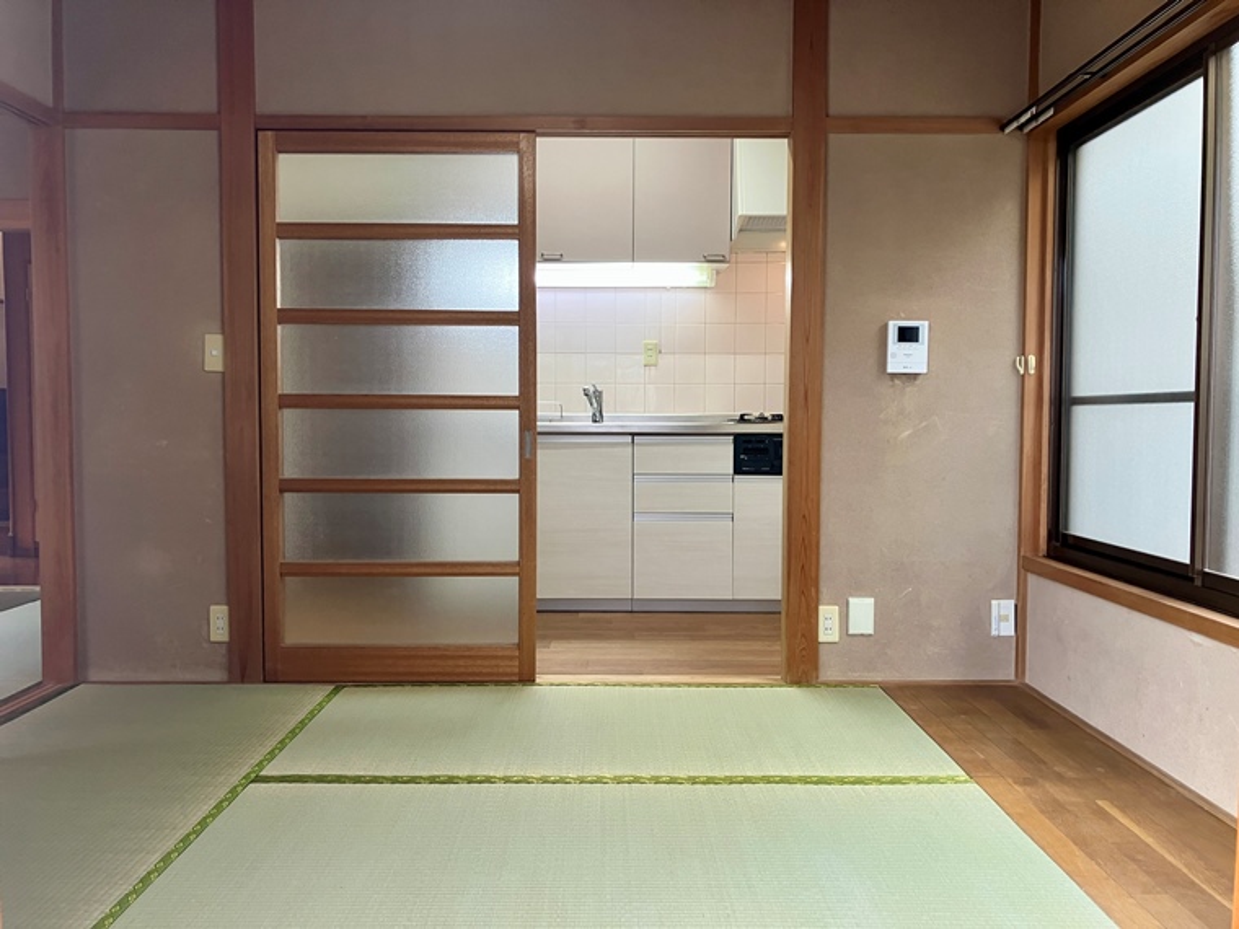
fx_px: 1002
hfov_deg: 63.4
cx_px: 620
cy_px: 464
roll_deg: +0.4
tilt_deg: -2.7
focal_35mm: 28
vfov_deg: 49.7
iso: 50
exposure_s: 1/50
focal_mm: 3.99
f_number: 1.8
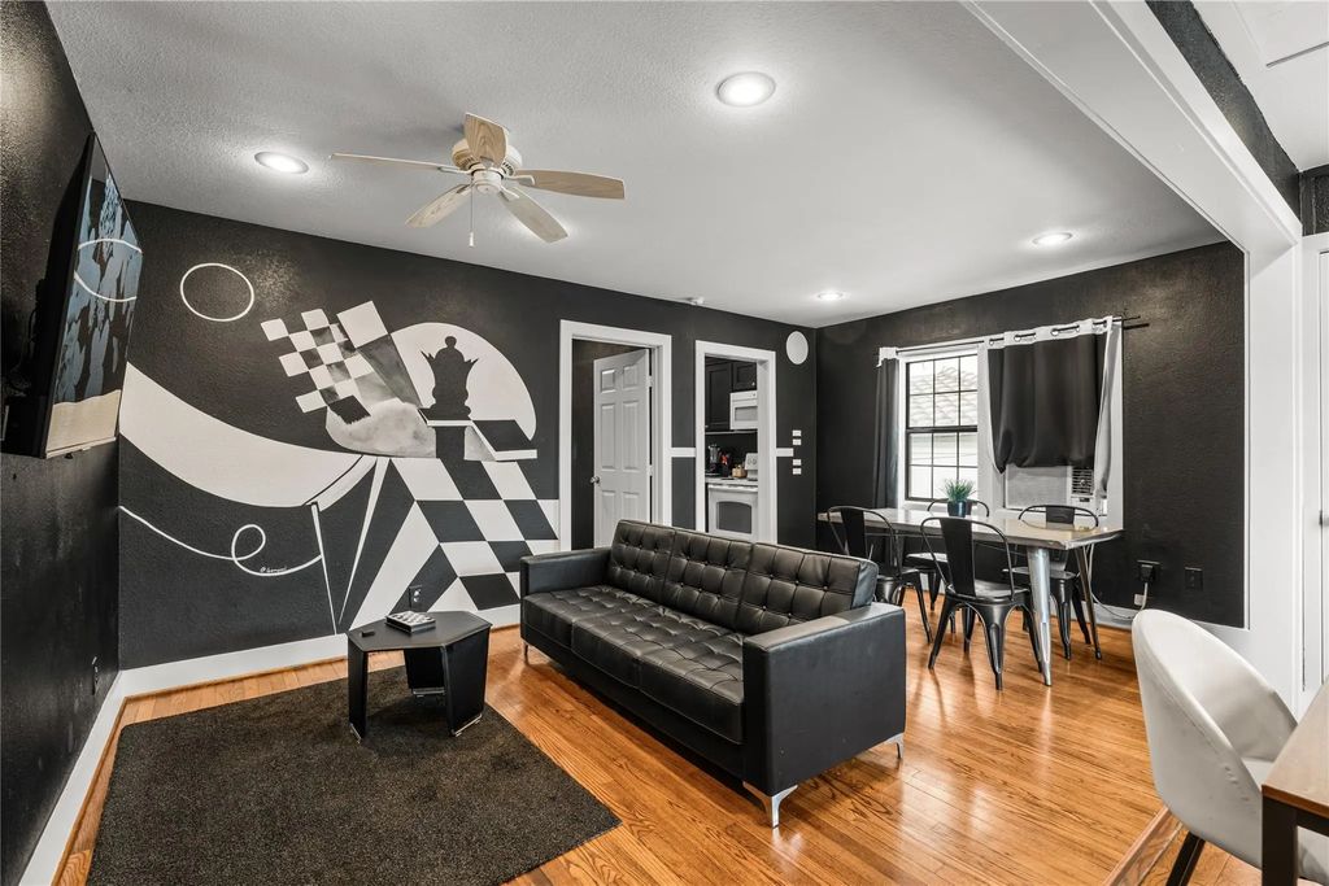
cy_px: 443
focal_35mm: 16
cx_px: 664
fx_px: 591
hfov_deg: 96.7
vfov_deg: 73.8
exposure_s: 6
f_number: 9
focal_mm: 16
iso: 200
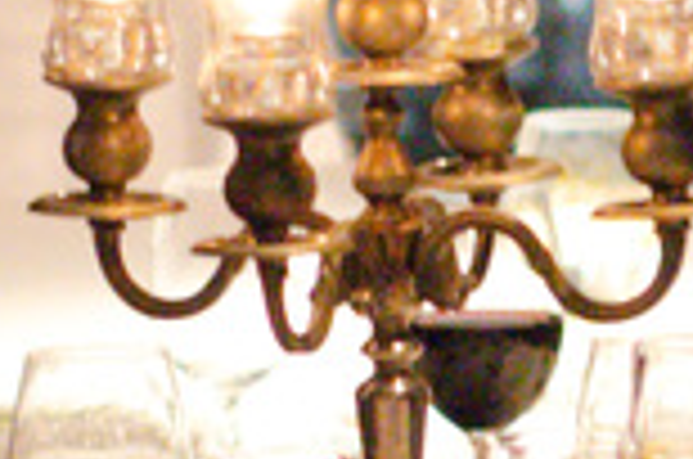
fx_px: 10201
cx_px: 380
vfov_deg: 2.6
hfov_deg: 3.9
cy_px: 11
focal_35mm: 531
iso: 1600
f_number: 2.5
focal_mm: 50
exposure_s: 1/25
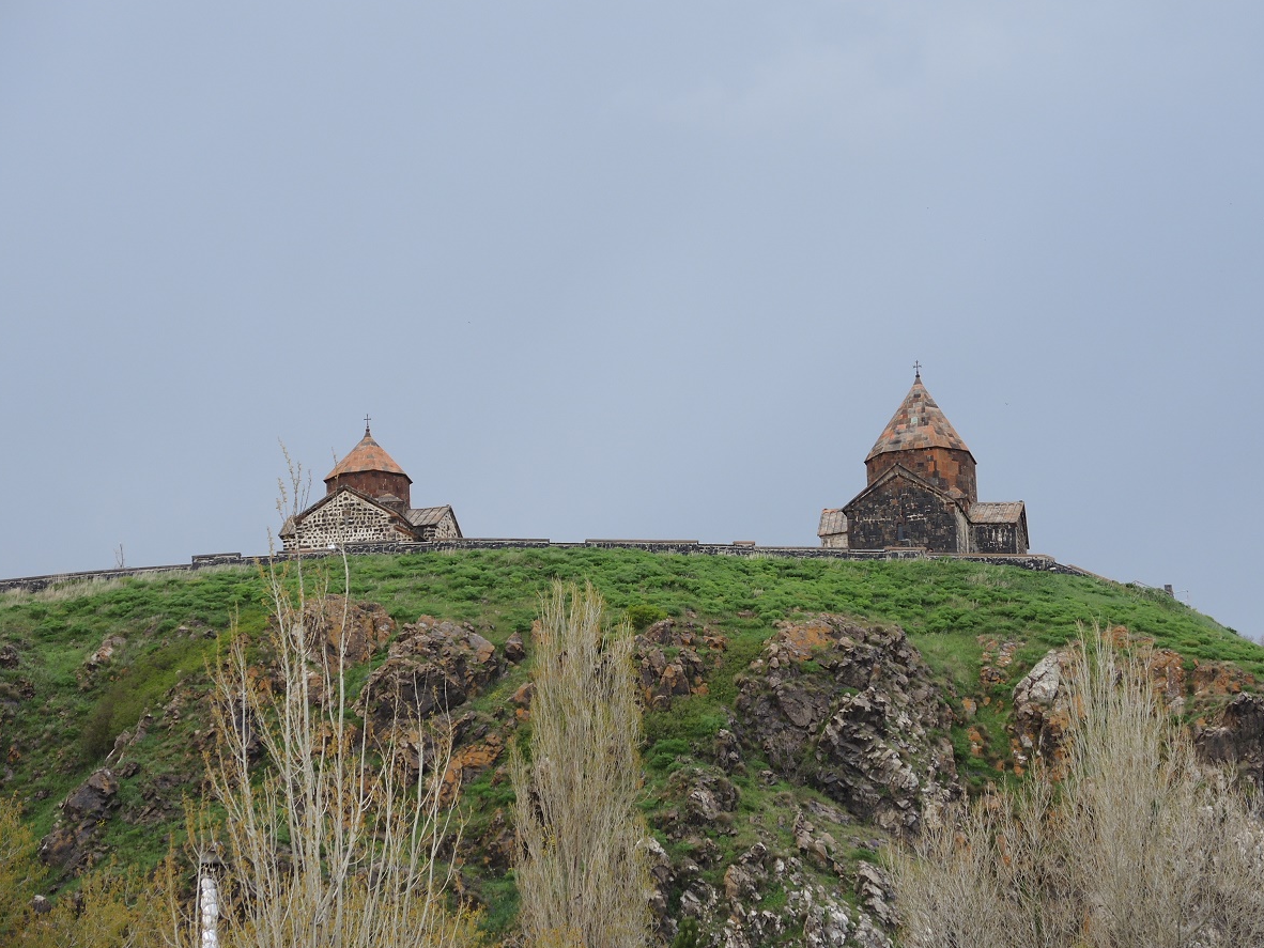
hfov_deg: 17.0
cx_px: 683
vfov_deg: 12.8
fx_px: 4237
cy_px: 440
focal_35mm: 116
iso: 80
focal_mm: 22.1
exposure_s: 1/250
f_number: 3.5
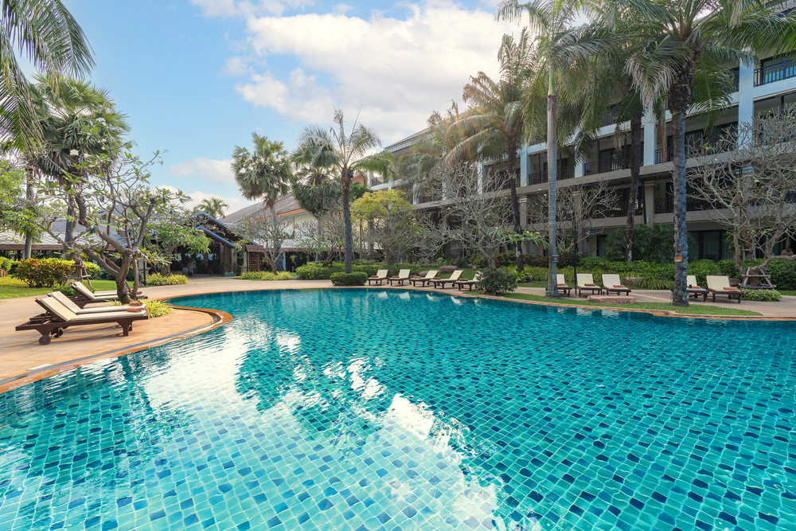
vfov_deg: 73.8
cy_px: 266
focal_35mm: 16
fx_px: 354
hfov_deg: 96.7
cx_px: 398
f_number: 11
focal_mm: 16
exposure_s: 1/80
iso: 250
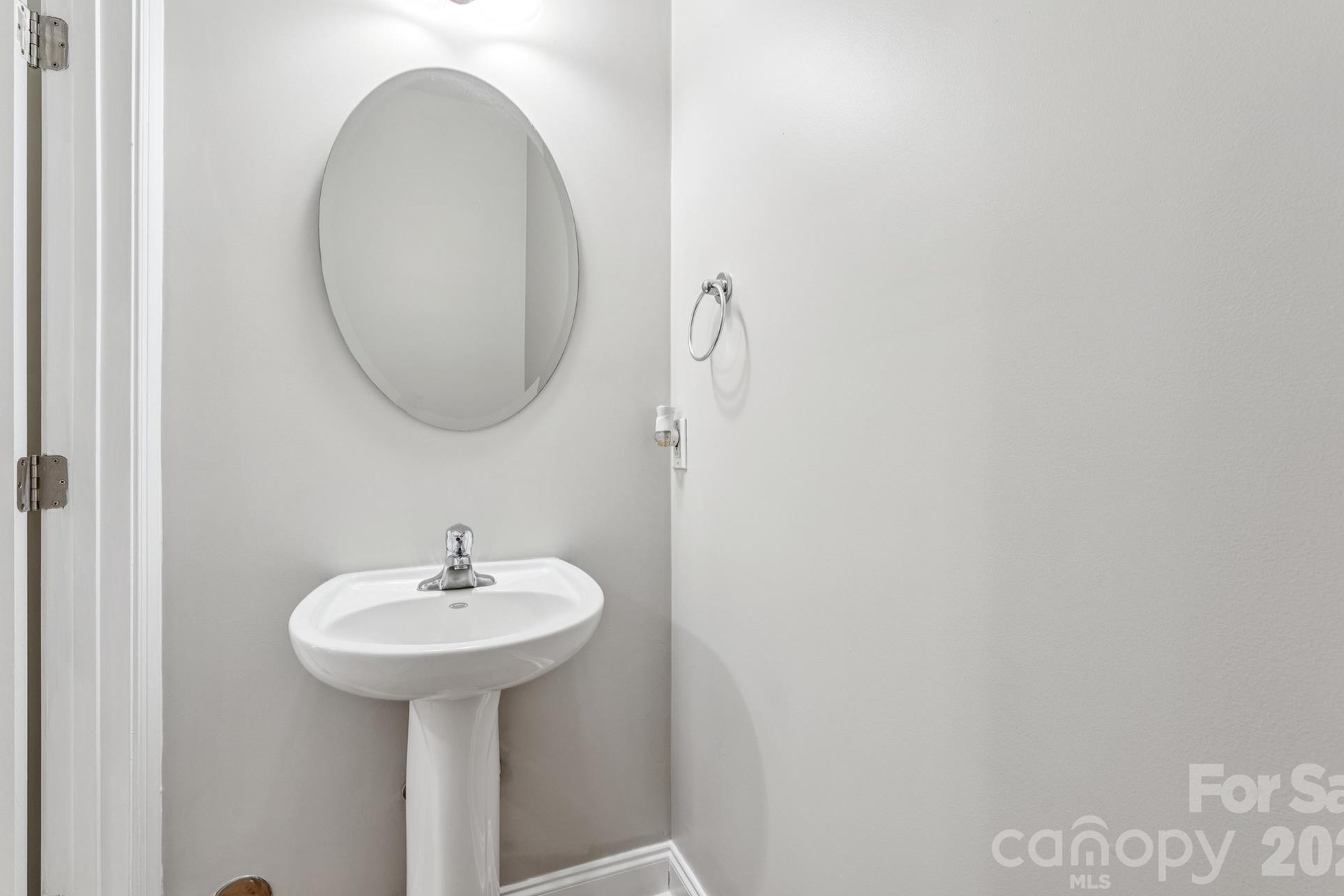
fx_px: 635
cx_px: 697
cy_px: 425
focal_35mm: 17
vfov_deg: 70.4
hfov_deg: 93.2
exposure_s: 1/2.5
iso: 100
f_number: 9
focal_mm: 16
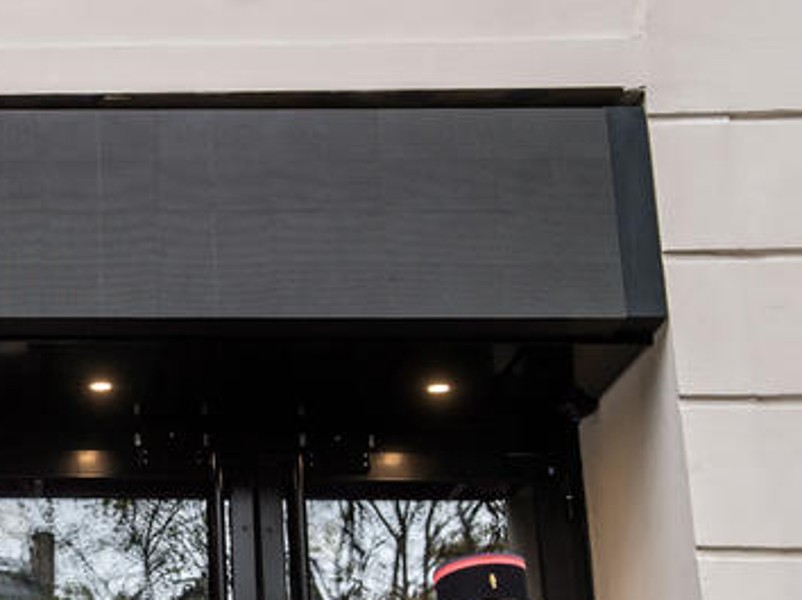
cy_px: 365
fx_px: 2084
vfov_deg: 16.4
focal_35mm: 90
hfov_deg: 20.8
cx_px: -77
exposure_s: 1/320
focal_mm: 36
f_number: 4
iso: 1000
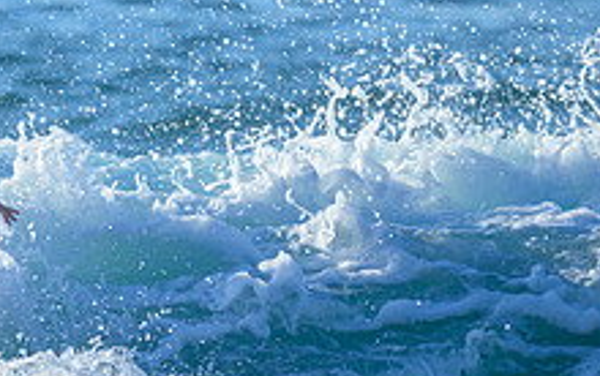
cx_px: -68
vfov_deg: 0.5
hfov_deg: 0.7
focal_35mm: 2880
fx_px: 47142
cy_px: 335
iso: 280
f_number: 6.3
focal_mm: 800
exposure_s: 1/2000
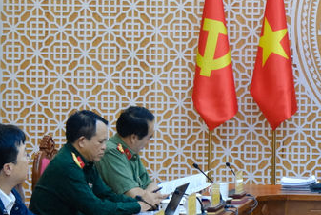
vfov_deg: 7.7
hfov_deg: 11.2
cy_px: 105
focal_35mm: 179
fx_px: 1597
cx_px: 415
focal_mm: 44.7
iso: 6400
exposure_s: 1/500
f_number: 5
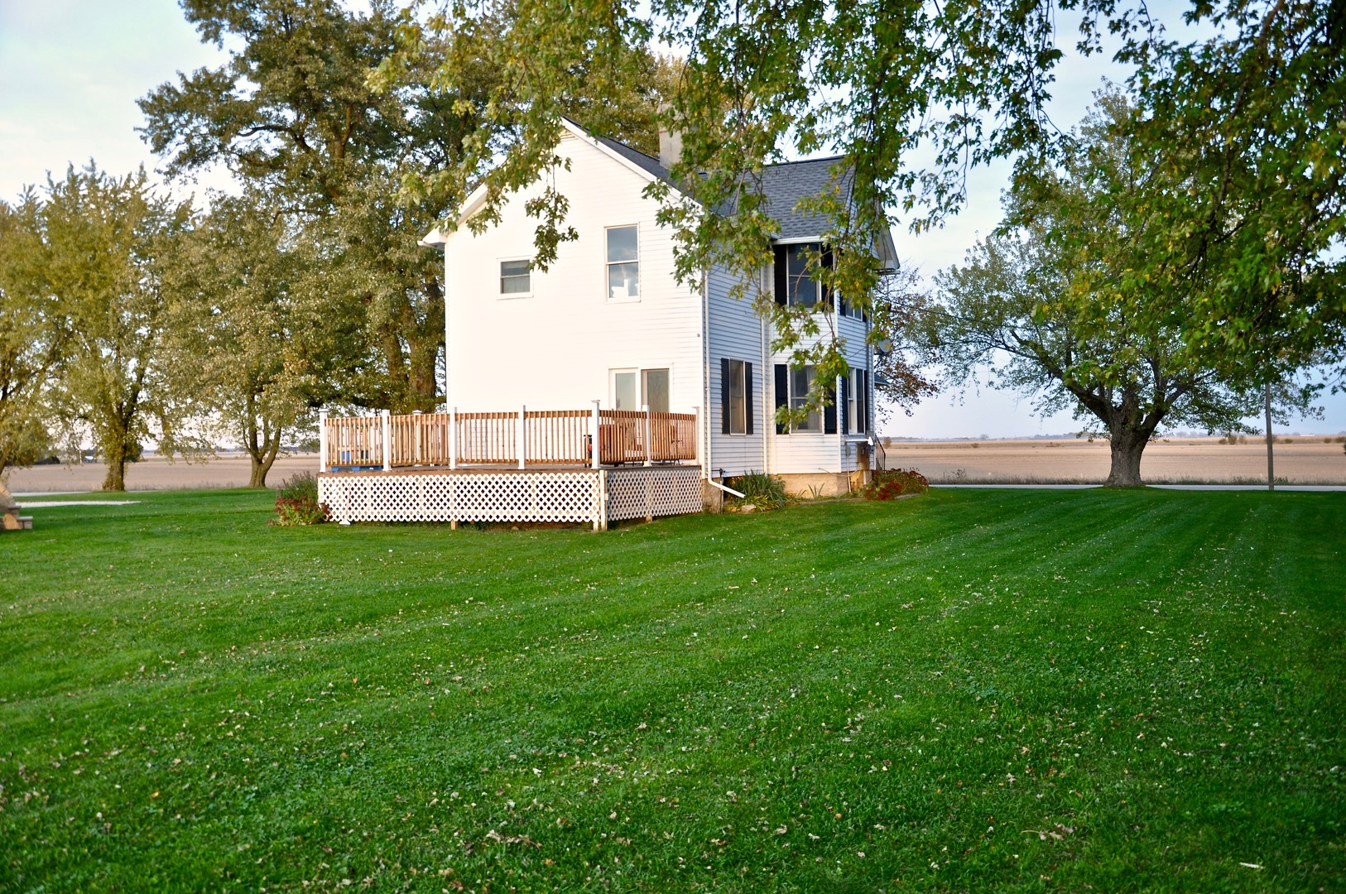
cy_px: 447
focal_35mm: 33
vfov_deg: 39.9
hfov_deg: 57.3
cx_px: 673
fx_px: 1232
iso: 200
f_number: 5.6
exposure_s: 1/30
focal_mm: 22
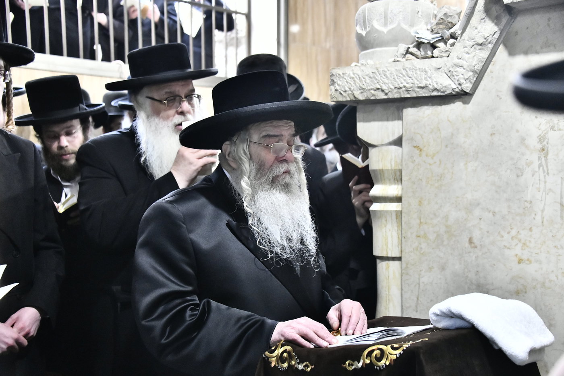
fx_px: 815
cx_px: 282
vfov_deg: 26.0
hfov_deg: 38.2
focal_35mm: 52
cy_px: 188
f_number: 4.5
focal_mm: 52
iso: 5000
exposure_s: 1/80
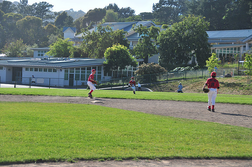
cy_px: 84
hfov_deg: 24.2
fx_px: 587
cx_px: 126
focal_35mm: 84
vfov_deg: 16.2
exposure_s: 1/1000
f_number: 5.6
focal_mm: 56
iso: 200
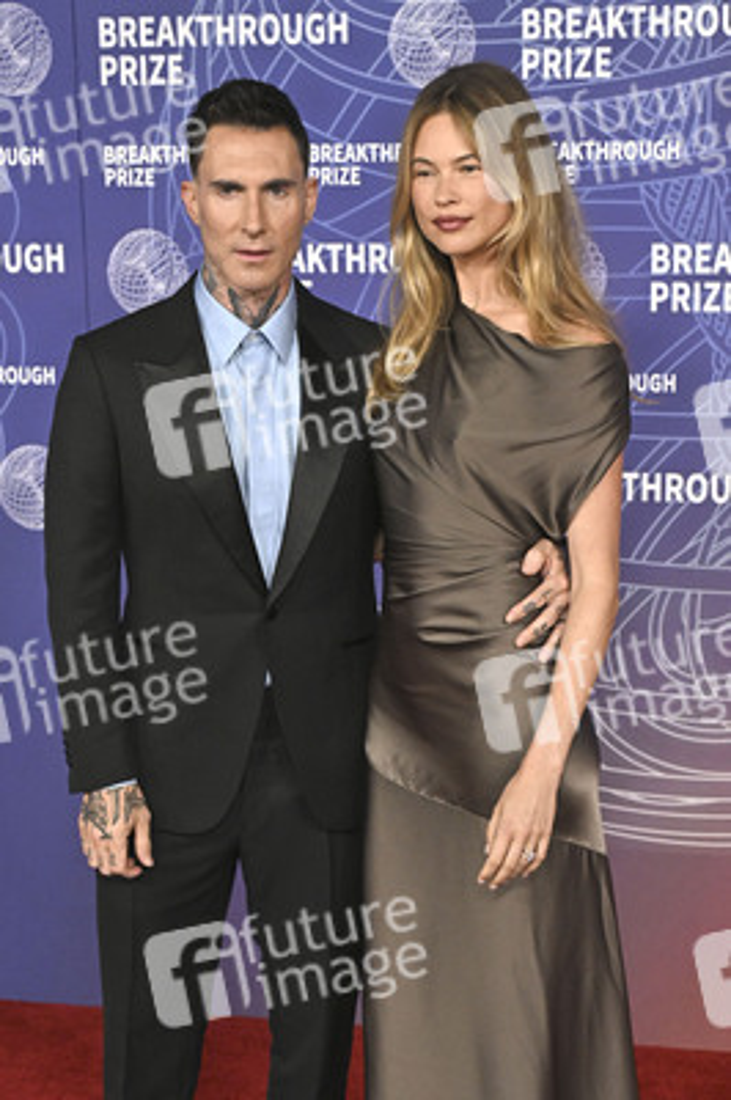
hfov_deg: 32.6
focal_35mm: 41
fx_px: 1251
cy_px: 550
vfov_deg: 47.4
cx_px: 366
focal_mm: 41
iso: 2000
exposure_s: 1/320
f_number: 4
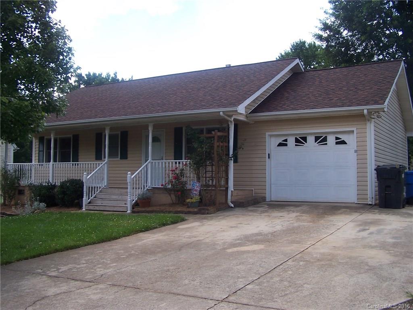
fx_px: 453
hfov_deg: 49.0
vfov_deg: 37.7
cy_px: 155
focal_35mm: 38
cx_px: 206
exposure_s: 1/500
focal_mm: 6.3
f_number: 2.8
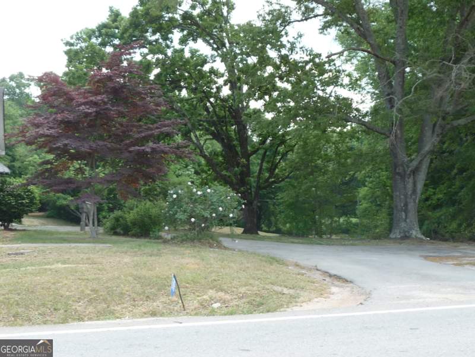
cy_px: 178
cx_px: 238
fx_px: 659
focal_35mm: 48
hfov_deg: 39.7
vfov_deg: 30.3
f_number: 3.4
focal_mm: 5
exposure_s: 1/160
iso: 100
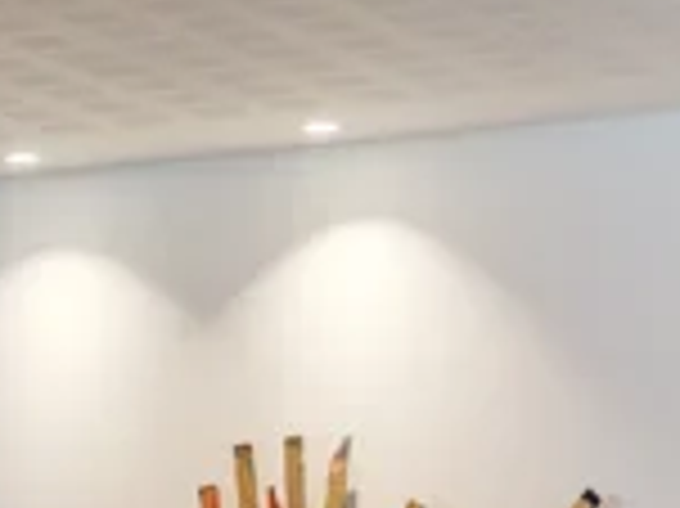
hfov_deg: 7.6
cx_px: -509
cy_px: 1160
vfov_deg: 5.7
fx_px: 4946
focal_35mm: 252
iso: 5000
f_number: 5.6
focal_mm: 29.2
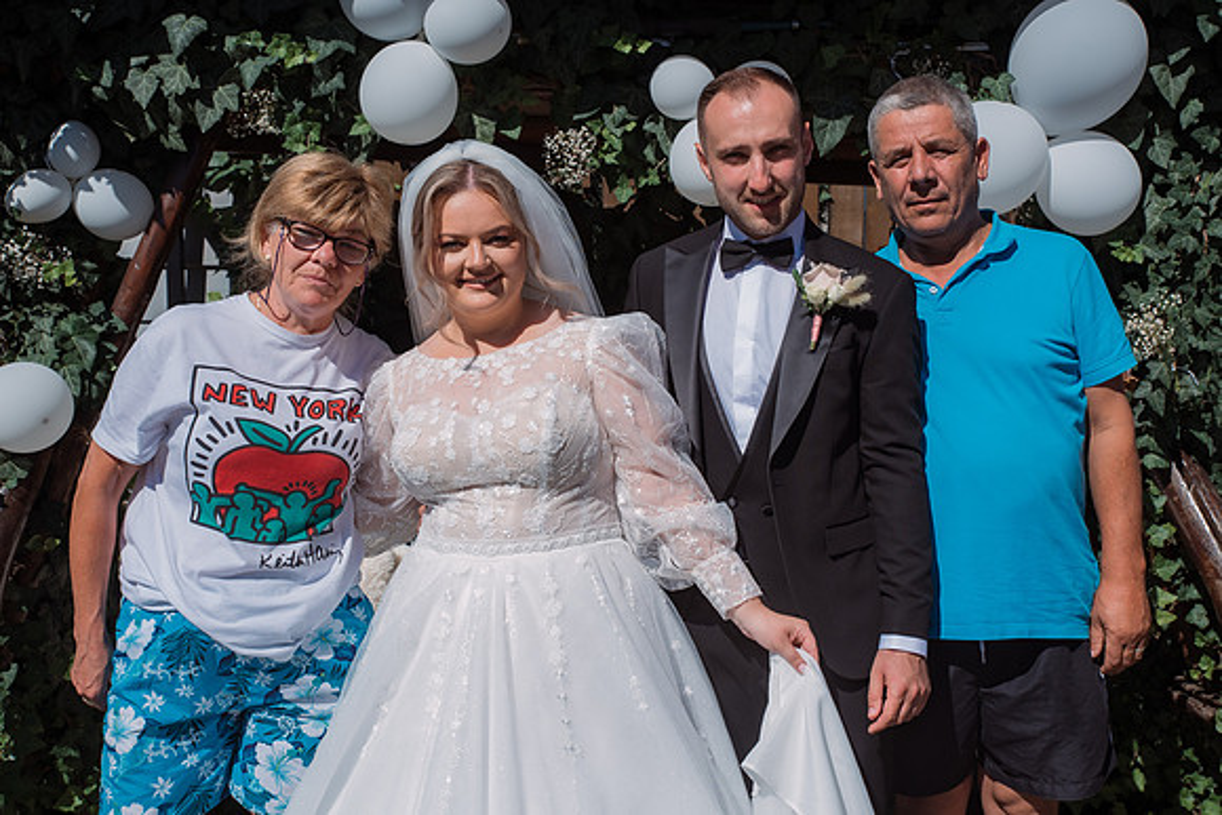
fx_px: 1439
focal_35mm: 42
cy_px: 383
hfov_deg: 46.0
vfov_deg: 31.6
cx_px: 648
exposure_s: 1/1600
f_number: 5.6
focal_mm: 40
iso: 250
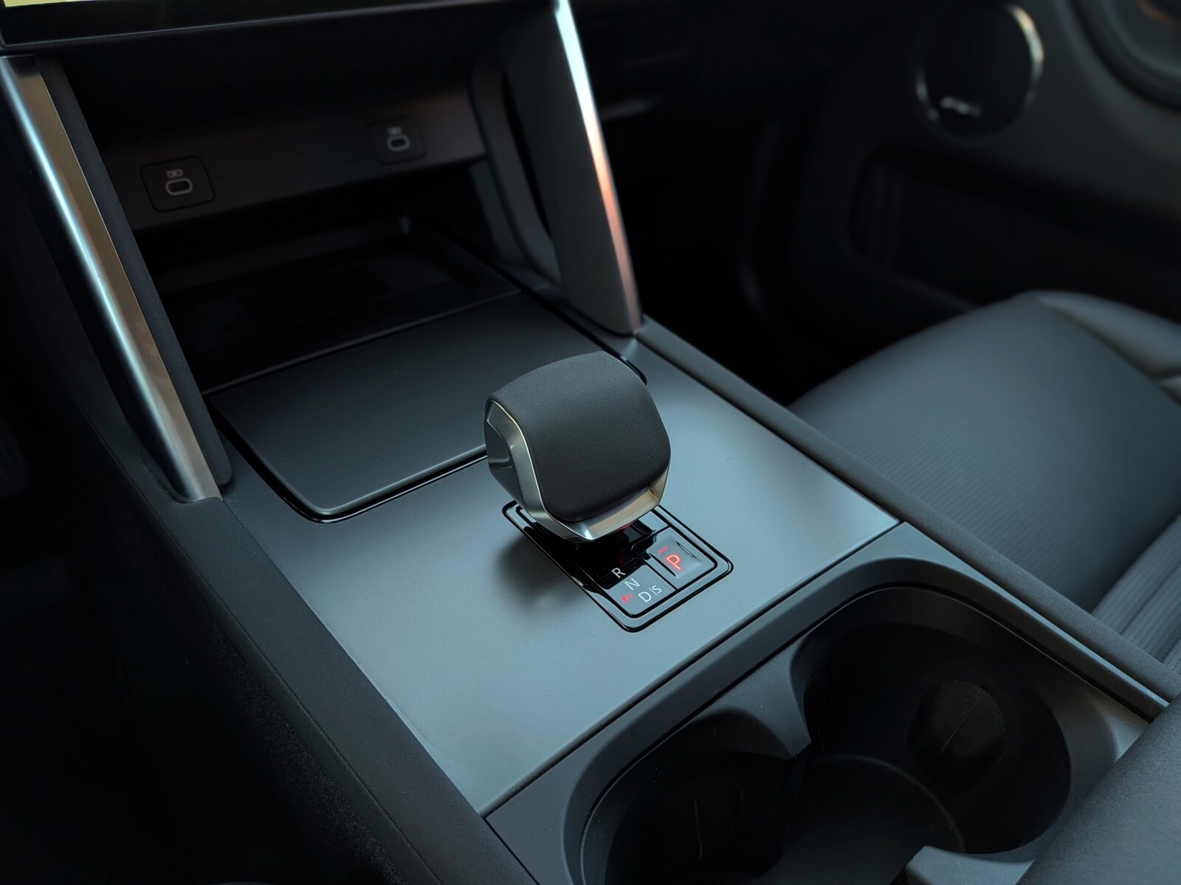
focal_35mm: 24
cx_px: 590
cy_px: 442
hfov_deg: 71.6
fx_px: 819
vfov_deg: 56.8
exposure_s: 1/97.5
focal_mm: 4.53
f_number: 1.7
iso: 39
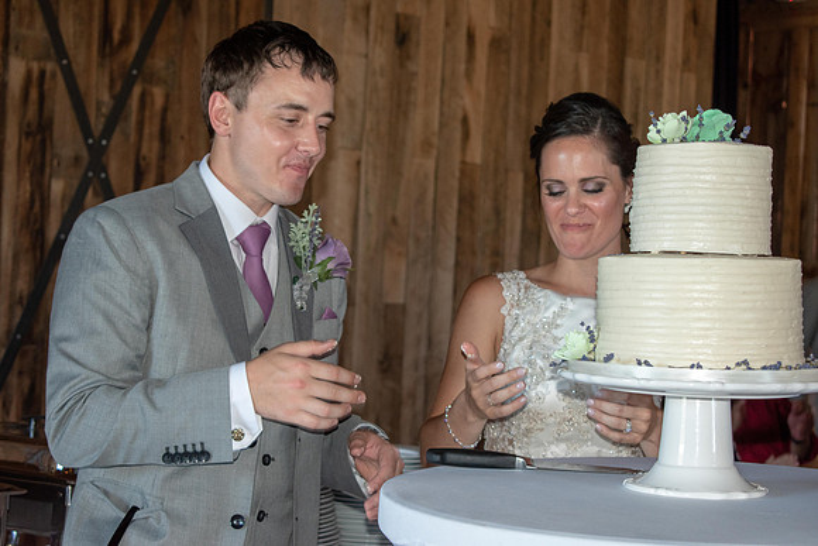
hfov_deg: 26.0
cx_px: 409
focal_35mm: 78
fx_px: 1773
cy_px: 273
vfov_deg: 17.5
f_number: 5.6
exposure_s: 1/80
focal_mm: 52
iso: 800
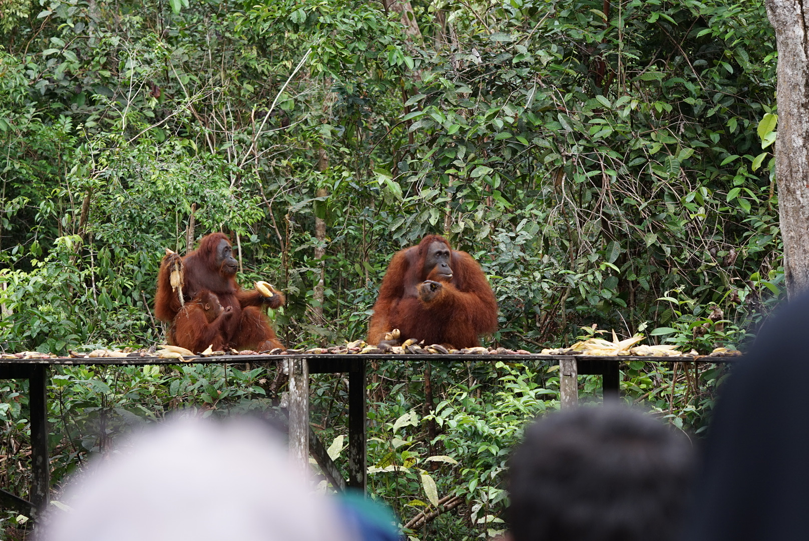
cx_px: 404
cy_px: 270
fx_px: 2856
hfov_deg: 16.1
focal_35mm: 127
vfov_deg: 10.8
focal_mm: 85
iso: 320
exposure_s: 1/160
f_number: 4
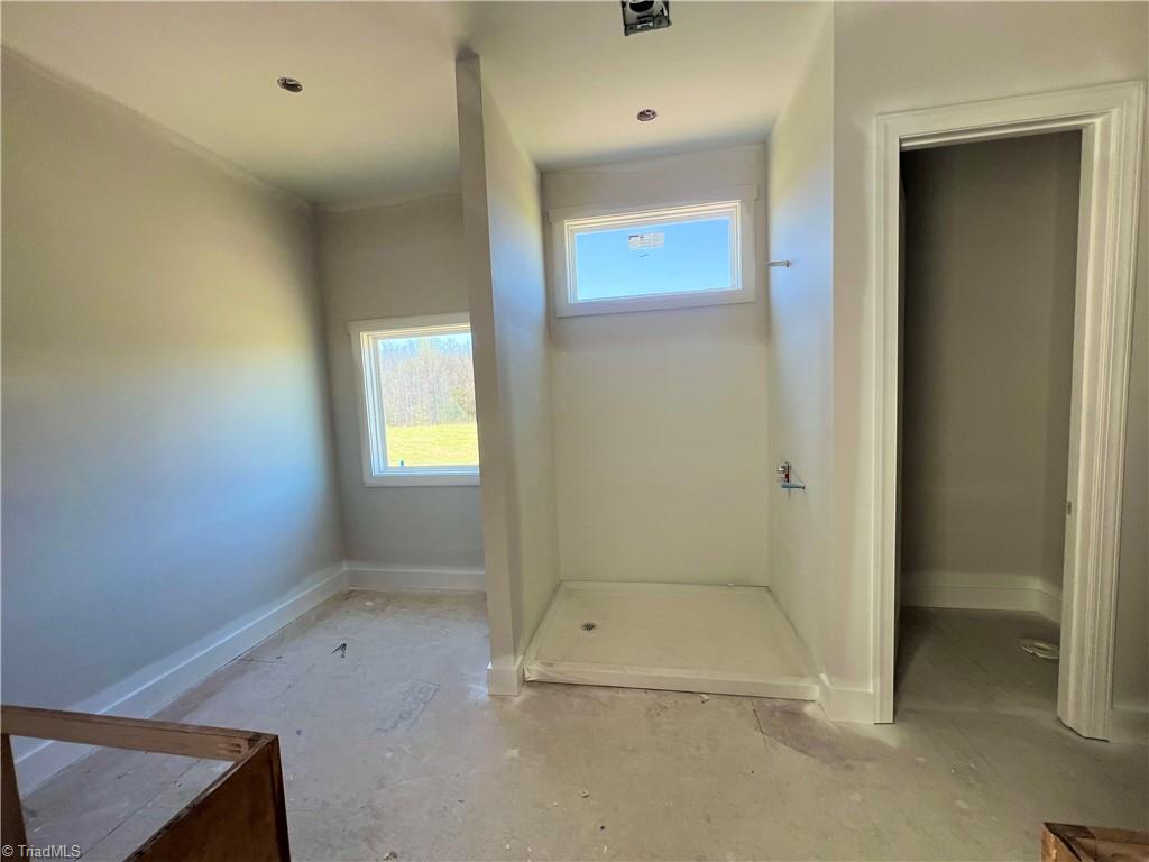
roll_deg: +3.0
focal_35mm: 13
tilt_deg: -3.7
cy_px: 431
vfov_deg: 89.9
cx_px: 574
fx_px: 432
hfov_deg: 106.2
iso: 32
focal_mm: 1.57
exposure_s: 1/113
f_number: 1.8
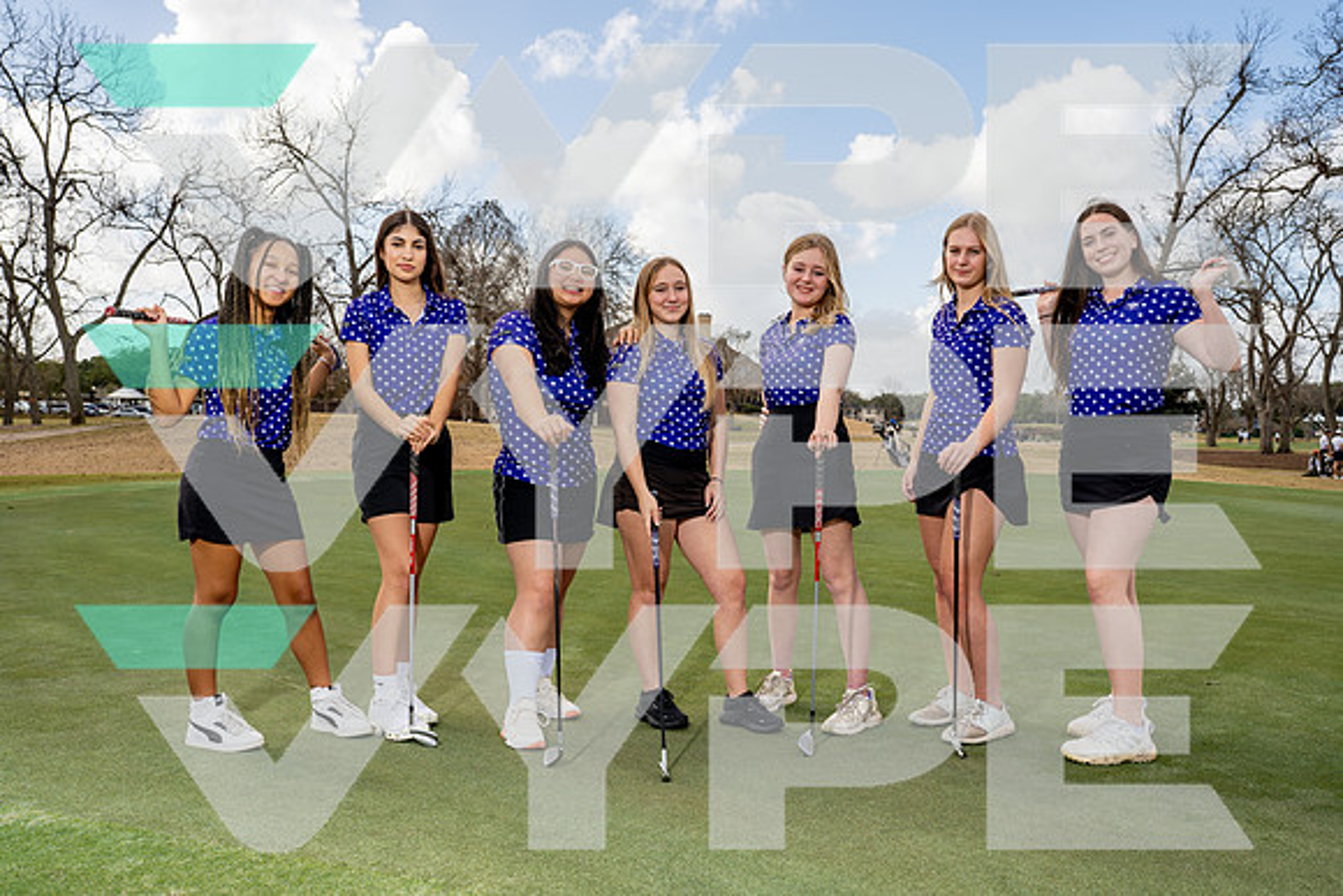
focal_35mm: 30
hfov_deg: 61.9
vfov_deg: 43.6
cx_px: 672
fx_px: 1119
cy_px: 448
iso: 100
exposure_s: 1/250
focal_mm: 30
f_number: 8
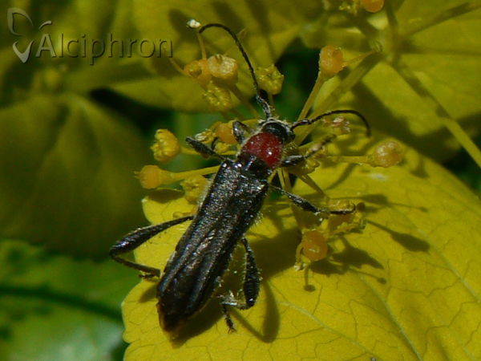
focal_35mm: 36
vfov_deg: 39.7
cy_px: 180
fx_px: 500
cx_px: 240
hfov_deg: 51.4
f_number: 8
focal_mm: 6
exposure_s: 1/400
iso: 80
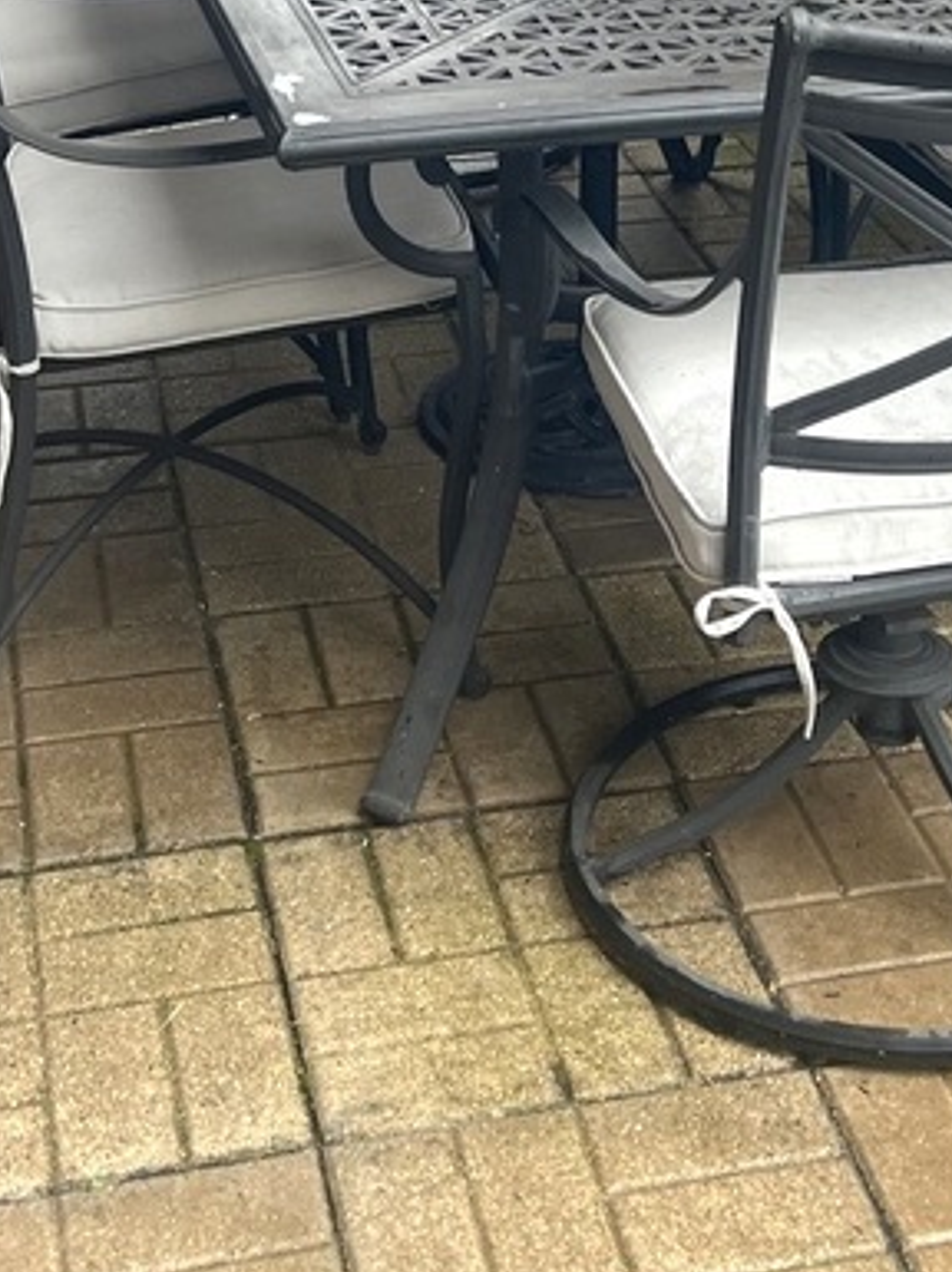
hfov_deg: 20.1
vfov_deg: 24.0
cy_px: -297
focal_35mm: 73
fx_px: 2681
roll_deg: +0.3
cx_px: 641
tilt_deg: -8.2
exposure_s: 1/296
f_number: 1.5
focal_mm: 5.7
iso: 50
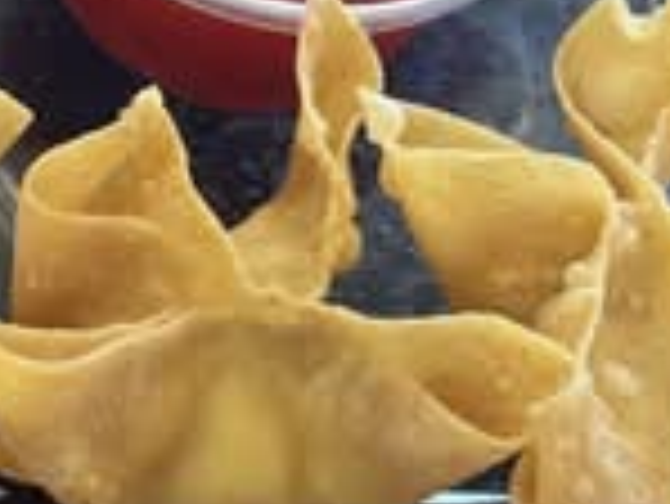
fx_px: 1976
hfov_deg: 18.1
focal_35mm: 102
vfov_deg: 14.3
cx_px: -175
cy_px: 18
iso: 125
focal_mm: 5.1
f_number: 1.6
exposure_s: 1/121
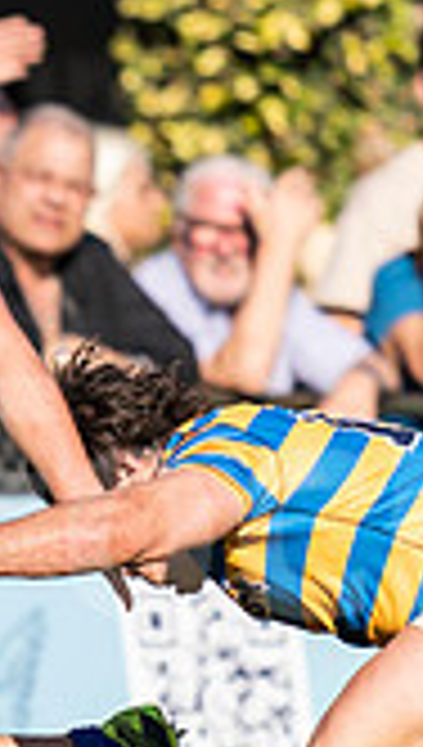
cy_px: 713
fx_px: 45968
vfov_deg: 0.9
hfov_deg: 0.5
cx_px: -621
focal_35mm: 2317
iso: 100
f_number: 2.8
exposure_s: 1/1250
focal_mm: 400
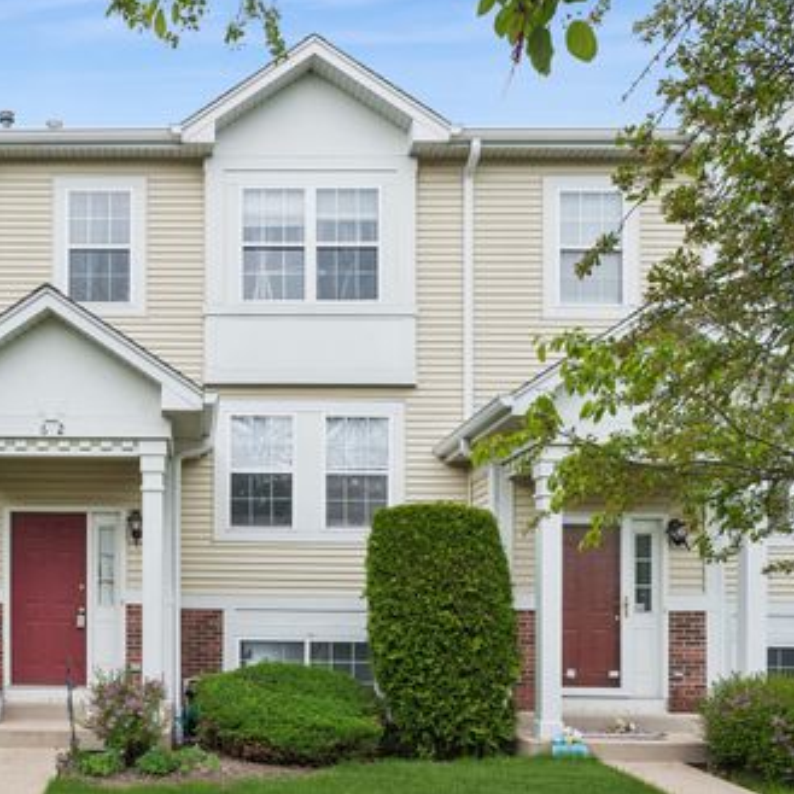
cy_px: 395
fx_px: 1038
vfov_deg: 41.9
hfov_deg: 40.7
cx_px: 205
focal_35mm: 40
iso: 400
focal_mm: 31
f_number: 8
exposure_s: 1/500
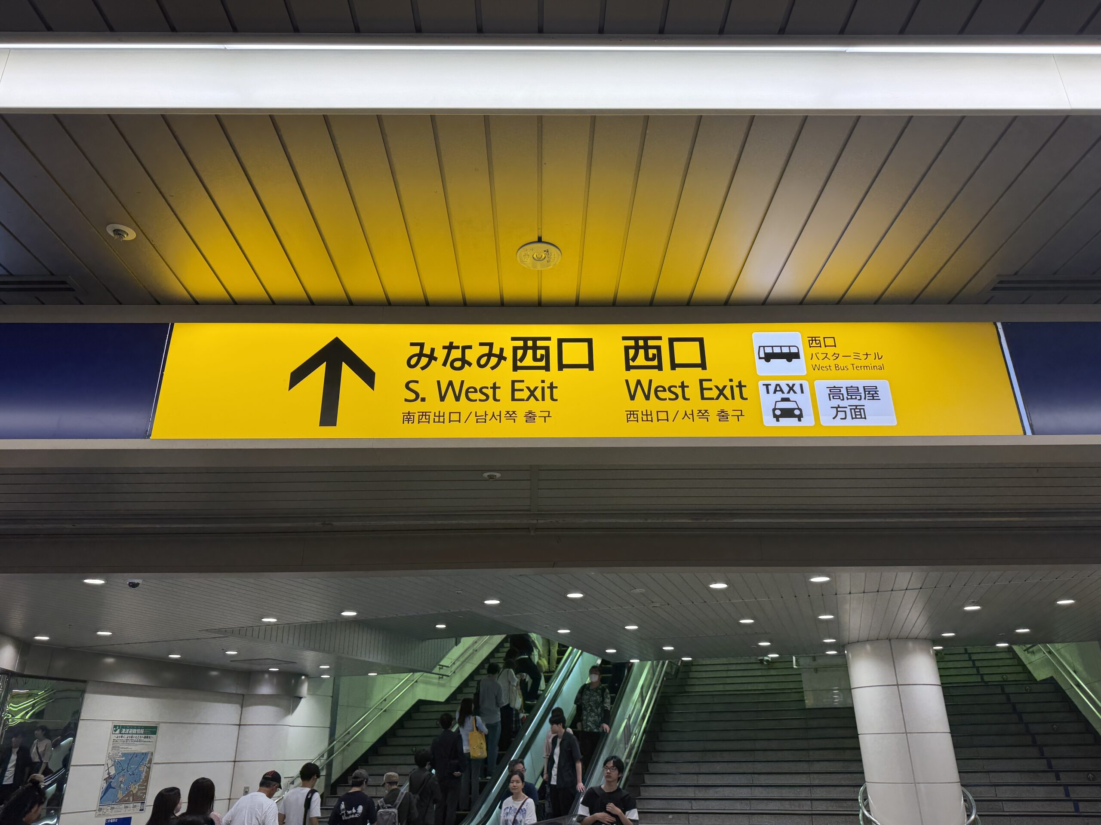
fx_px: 763
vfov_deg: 56.8
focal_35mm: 24
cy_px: 412
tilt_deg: +23.3
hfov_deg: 71.6
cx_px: 550
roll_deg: +0.9
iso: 64
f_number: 1.78
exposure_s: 1/100
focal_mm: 6.76
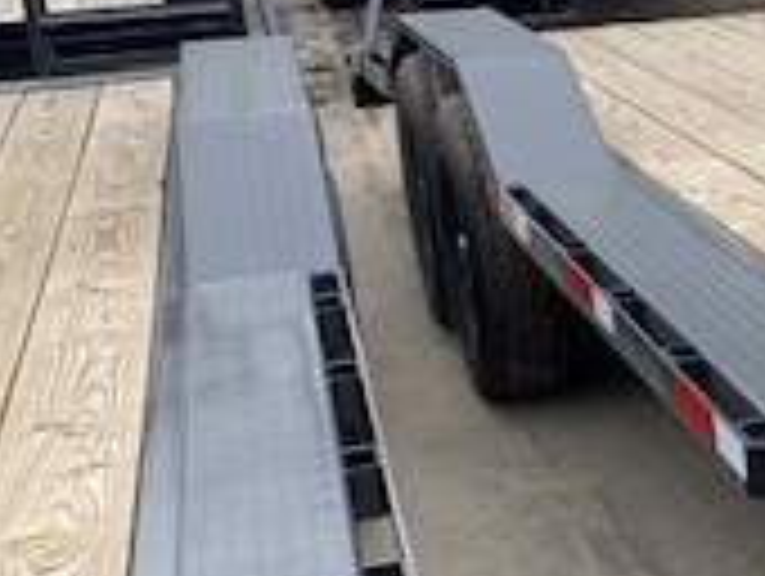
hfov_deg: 15.3
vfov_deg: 13.9
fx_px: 2368
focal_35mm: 107
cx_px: 1458
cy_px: 317
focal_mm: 4.25
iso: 32
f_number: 1.8
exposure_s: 1/772
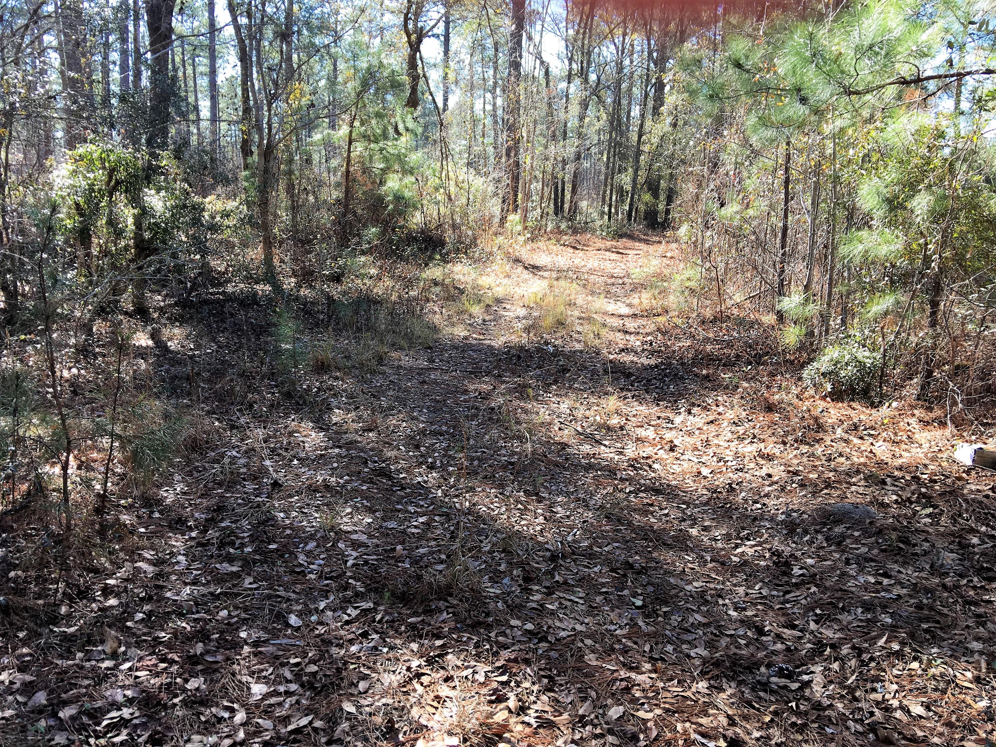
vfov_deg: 48.2
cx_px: 498
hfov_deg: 61.7
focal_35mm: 29
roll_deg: -1.6
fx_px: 834
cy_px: 374
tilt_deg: -10.7
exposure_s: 1/178
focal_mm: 4.15
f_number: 2.2
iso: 25
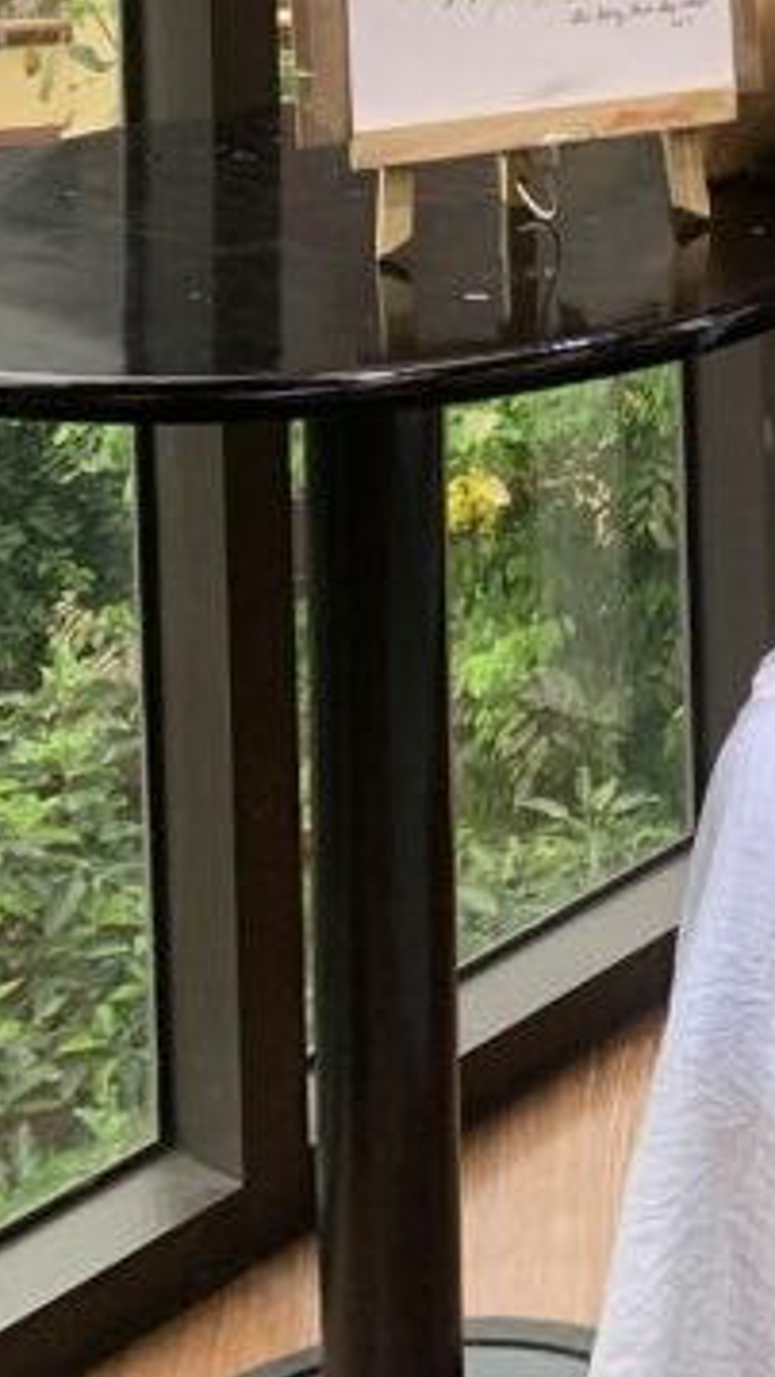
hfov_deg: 14.5
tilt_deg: -0.9
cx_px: 1093
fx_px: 2885
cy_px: -510
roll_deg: +0.0
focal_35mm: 79
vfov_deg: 23.2
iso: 64
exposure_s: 1/121
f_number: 1.8
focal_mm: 4.25
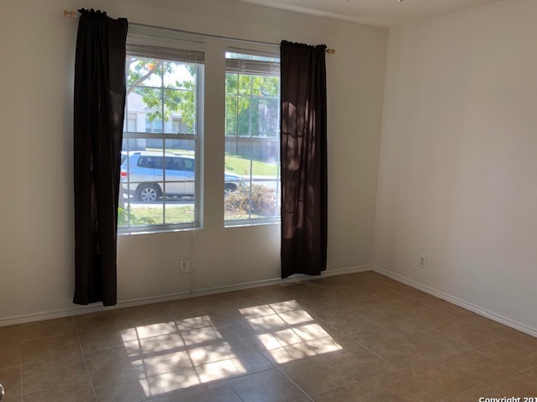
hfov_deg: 61.7
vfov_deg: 48.2
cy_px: 207
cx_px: 268
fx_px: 450
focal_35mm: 29
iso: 50
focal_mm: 4
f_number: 1.8
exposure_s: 1/120
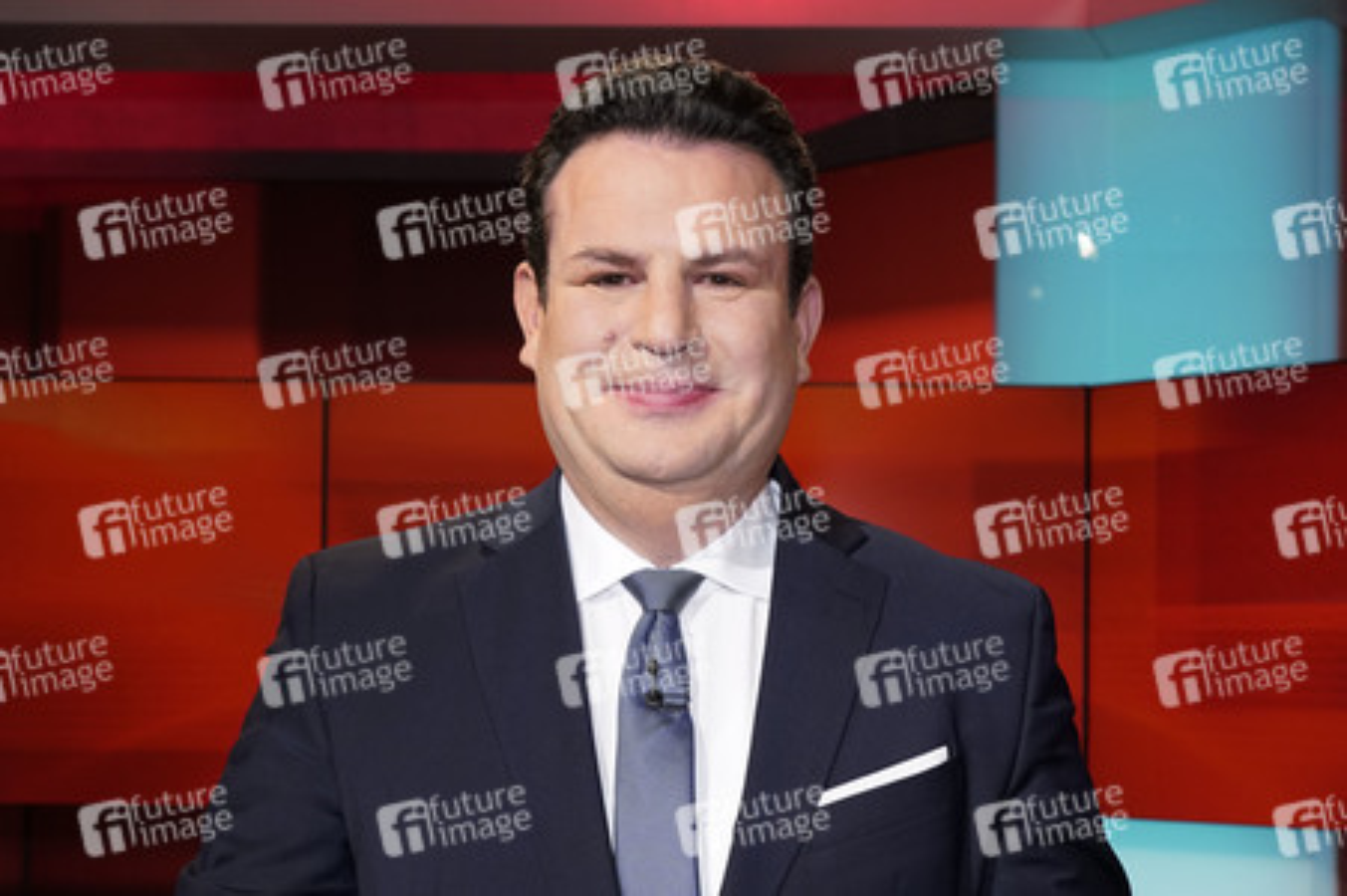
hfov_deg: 58.8
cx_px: 674
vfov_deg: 41.1
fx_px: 1196
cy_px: 448
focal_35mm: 32
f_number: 5
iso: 1600
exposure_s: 1/125
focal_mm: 32
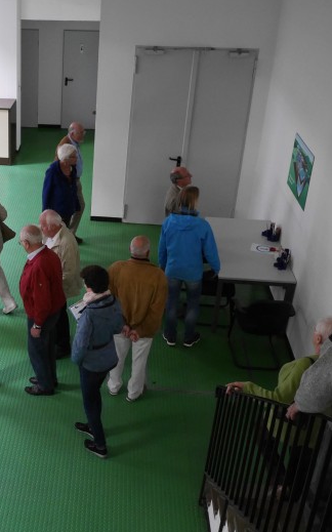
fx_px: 710
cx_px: 14
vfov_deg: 41.1
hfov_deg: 25.3
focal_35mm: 49
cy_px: 272
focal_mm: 15
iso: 1600
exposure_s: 1/200
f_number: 2.2
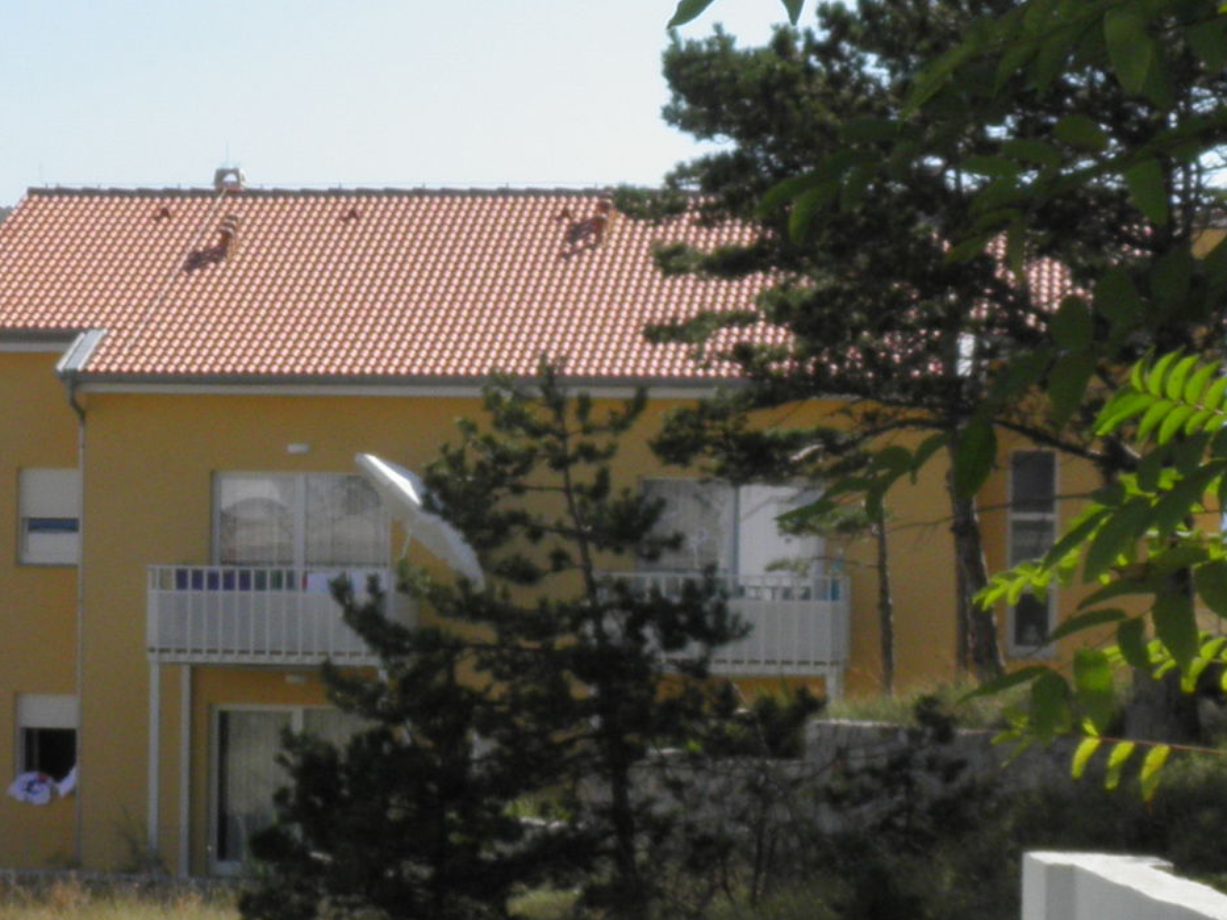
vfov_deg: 12.7
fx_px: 4148
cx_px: 262
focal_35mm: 117
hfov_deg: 16.7
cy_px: 517
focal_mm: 7.1
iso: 50
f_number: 5.7
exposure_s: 1/400
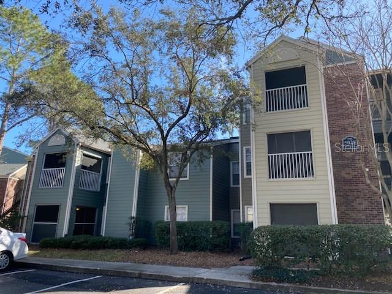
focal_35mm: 26
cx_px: 196
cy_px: 147
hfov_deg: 67.3
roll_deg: -2.0
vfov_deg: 53.1
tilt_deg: +14.3
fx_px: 294
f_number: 1.8
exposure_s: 1/742
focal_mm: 4.25
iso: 32
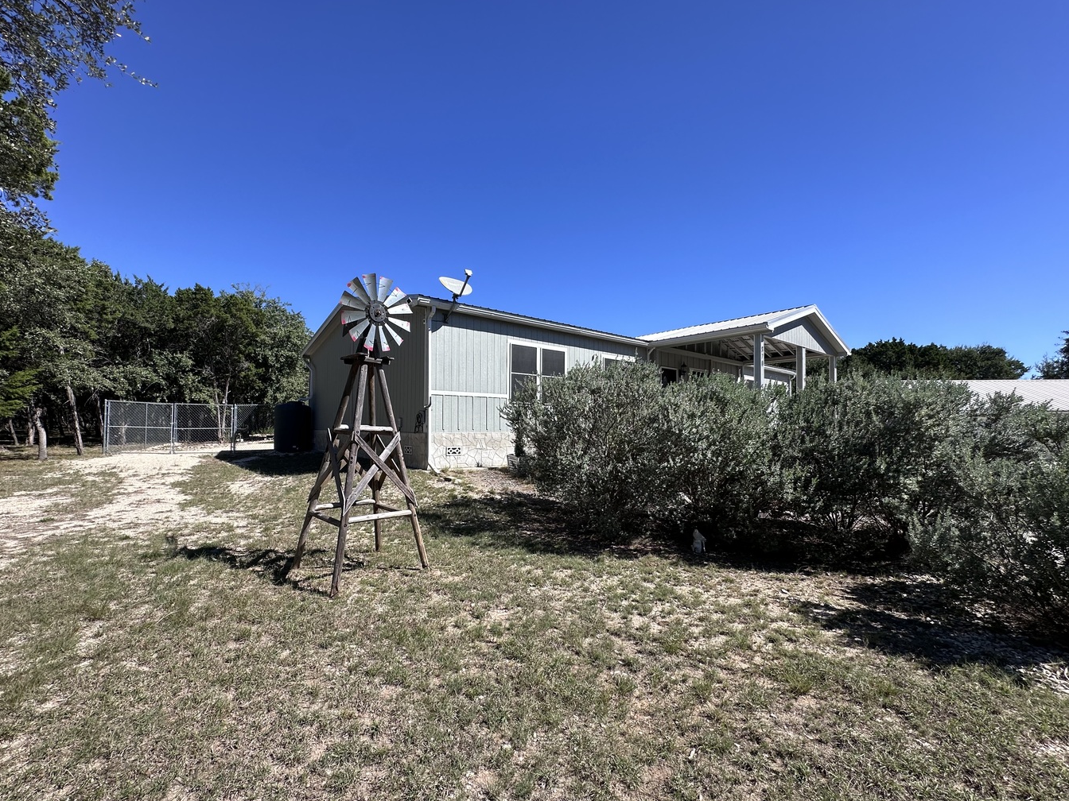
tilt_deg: +2.2
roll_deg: -0.2
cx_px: 506
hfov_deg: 98.1
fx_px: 463
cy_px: 415
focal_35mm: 15
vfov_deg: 81.7
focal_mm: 2.22
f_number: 2.2
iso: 50
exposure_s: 1/1553
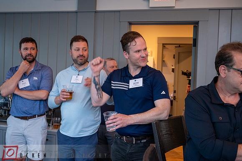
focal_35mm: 40
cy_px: 80
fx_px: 269
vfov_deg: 33.4
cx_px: 121
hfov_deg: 48.5
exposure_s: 1/80
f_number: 4
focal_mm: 40
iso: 1600
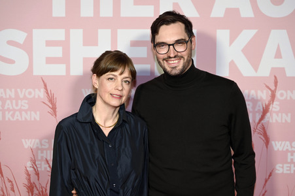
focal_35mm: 75
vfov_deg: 18.2
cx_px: 148
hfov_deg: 27.0
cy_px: 98
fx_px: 614
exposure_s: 1/125
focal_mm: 75
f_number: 4
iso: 500
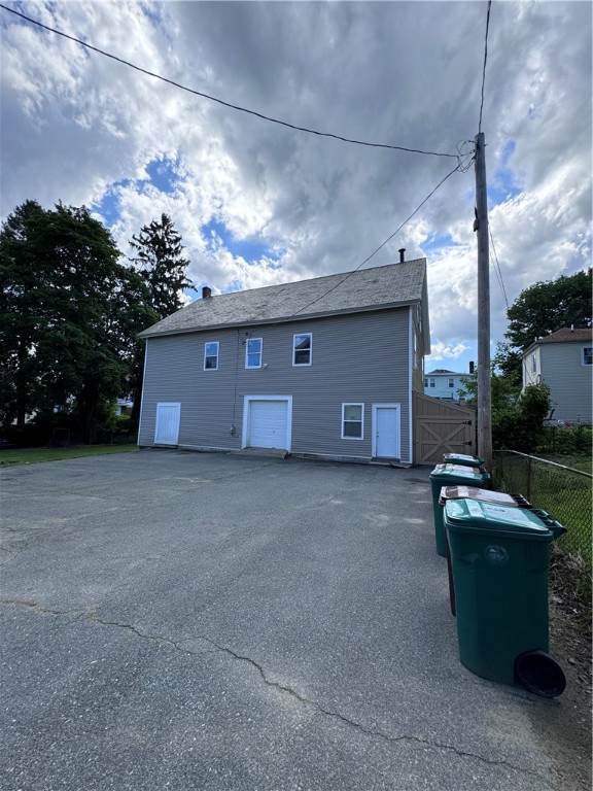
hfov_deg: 85.7
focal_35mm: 14
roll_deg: -1.8
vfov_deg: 102.1
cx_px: 296
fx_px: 320
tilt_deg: +4.8
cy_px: 396
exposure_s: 1/1020
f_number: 2.2
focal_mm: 2.22
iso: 50
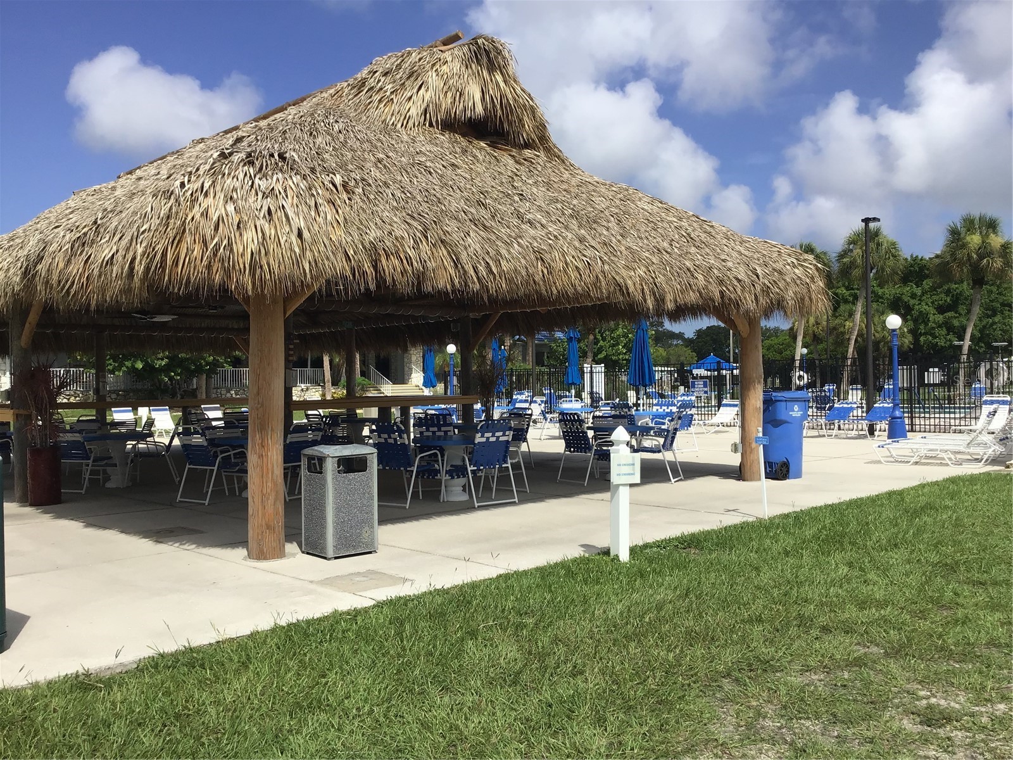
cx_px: 506
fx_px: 907
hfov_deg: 58.4
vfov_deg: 45.4
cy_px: 380
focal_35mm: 31
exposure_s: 1/2203
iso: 25
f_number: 2.4
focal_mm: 3.3
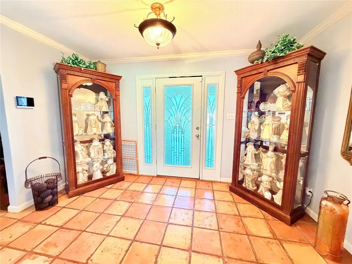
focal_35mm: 14
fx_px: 142
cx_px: 176
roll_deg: -0.6
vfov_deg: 85.7
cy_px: 132
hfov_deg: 102.1
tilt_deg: -7.6
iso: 640
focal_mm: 2.22
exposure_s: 1/60
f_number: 2.2
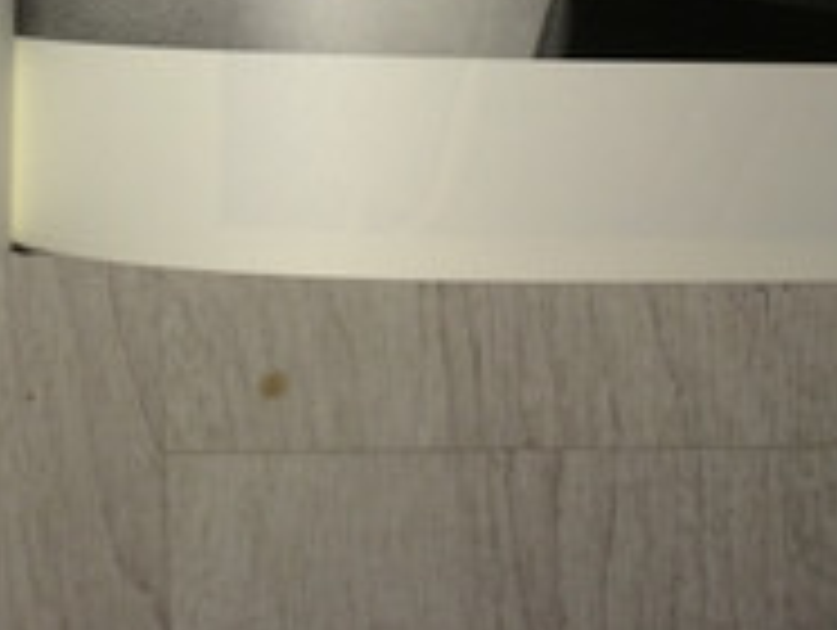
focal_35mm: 103
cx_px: 58
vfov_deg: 13.4
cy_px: -392
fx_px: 2494
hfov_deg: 18.7
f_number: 2.2
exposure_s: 1/41
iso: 32
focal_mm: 4.12
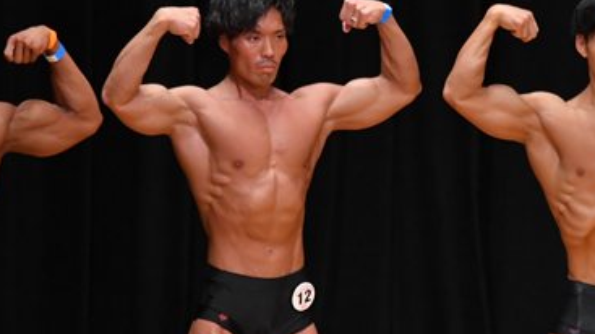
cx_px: 359
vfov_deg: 2.0
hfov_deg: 3.6
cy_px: 311
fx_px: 9414
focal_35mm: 597
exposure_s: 1/400
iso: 4000
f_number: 5.6
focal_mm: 180
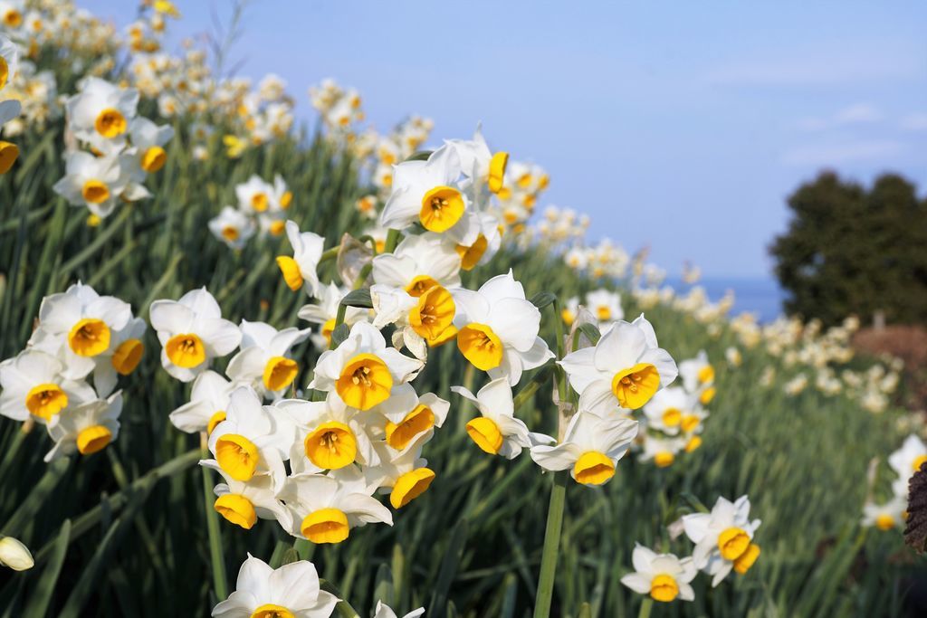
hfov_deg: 43.6
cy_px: 309
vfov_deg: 29.9
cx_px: 464
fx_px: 1159
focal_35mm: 45
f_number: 9
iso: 100
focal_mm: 30
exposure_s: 1/160
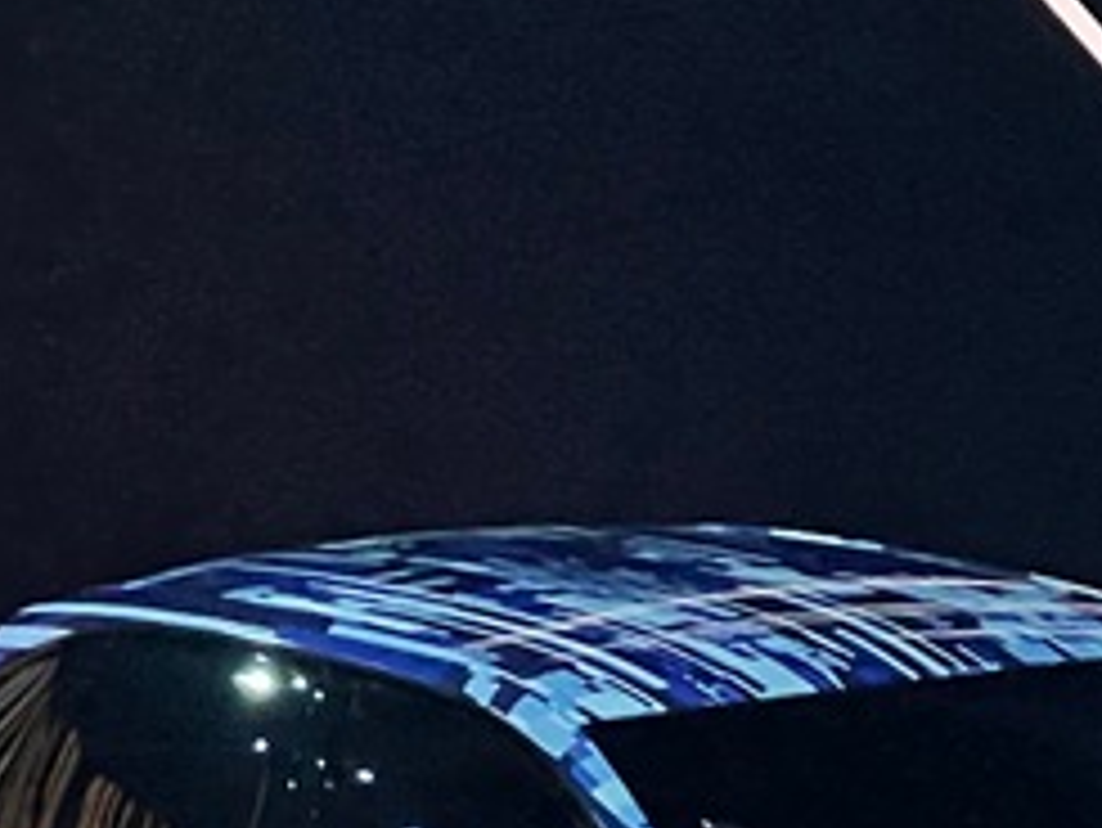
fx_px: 10001
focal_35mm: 314
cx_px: 787
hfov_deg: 6.3
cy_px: 896
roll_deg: +0.7
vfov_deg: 4.7
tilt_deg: -9.6
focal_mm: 9
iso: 2000
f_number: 2.8
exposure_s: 1/58
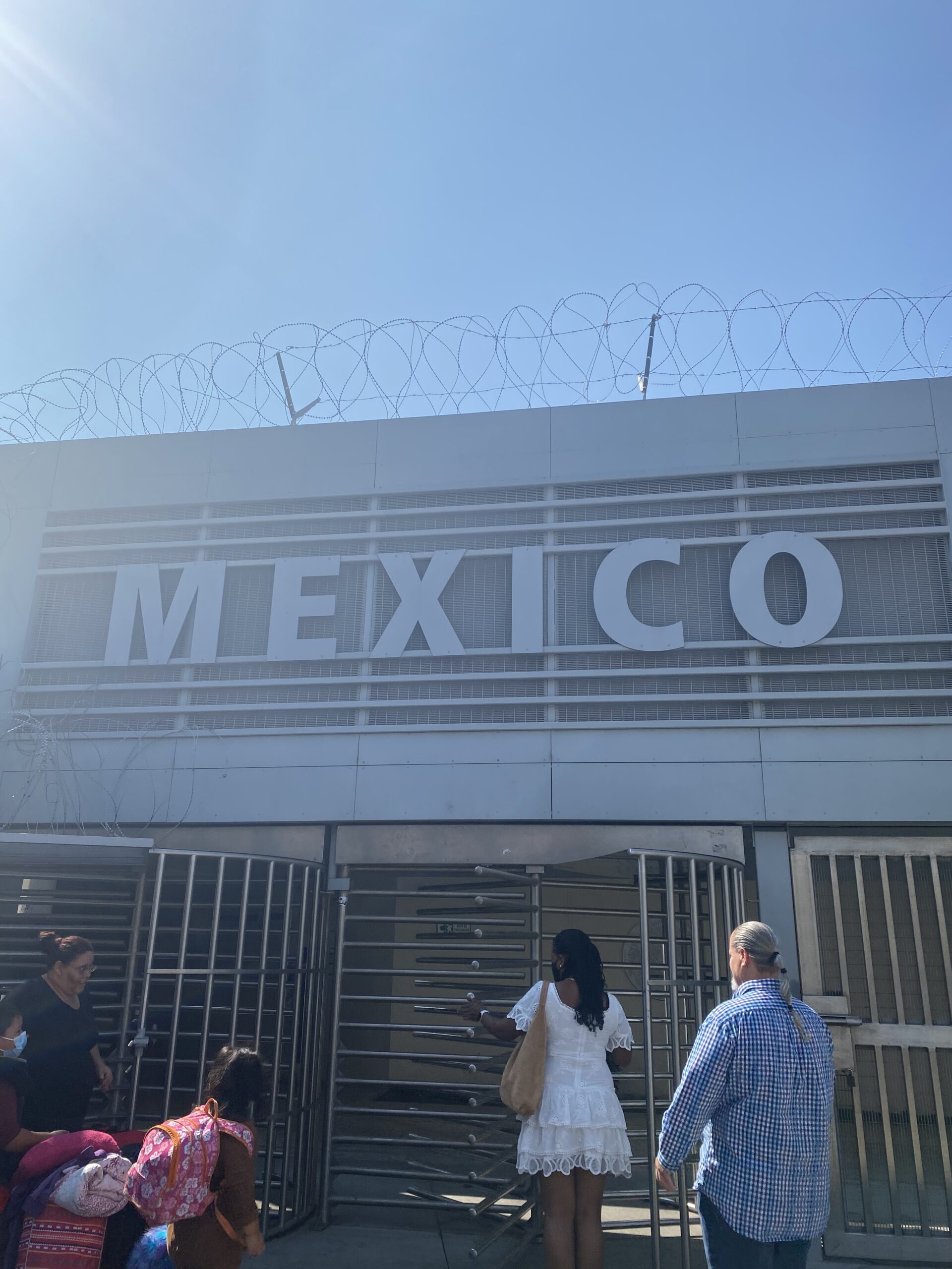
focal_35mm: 26
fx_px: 953
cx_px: 476
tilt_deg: +19.5
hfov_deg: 53.1
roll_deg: -0.2
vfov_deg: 67.3
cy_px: 634
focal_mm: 4.25
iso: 32
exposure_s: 1/3610
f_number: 1.8
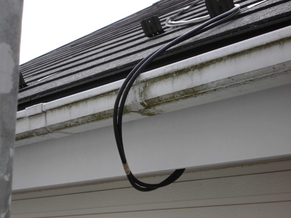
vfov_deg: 15.7
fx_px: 790
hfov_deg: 20.9
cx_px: 146
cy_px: 109
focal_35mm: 94
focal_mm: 16.9
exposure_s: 1/160
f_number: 4.7
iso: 100
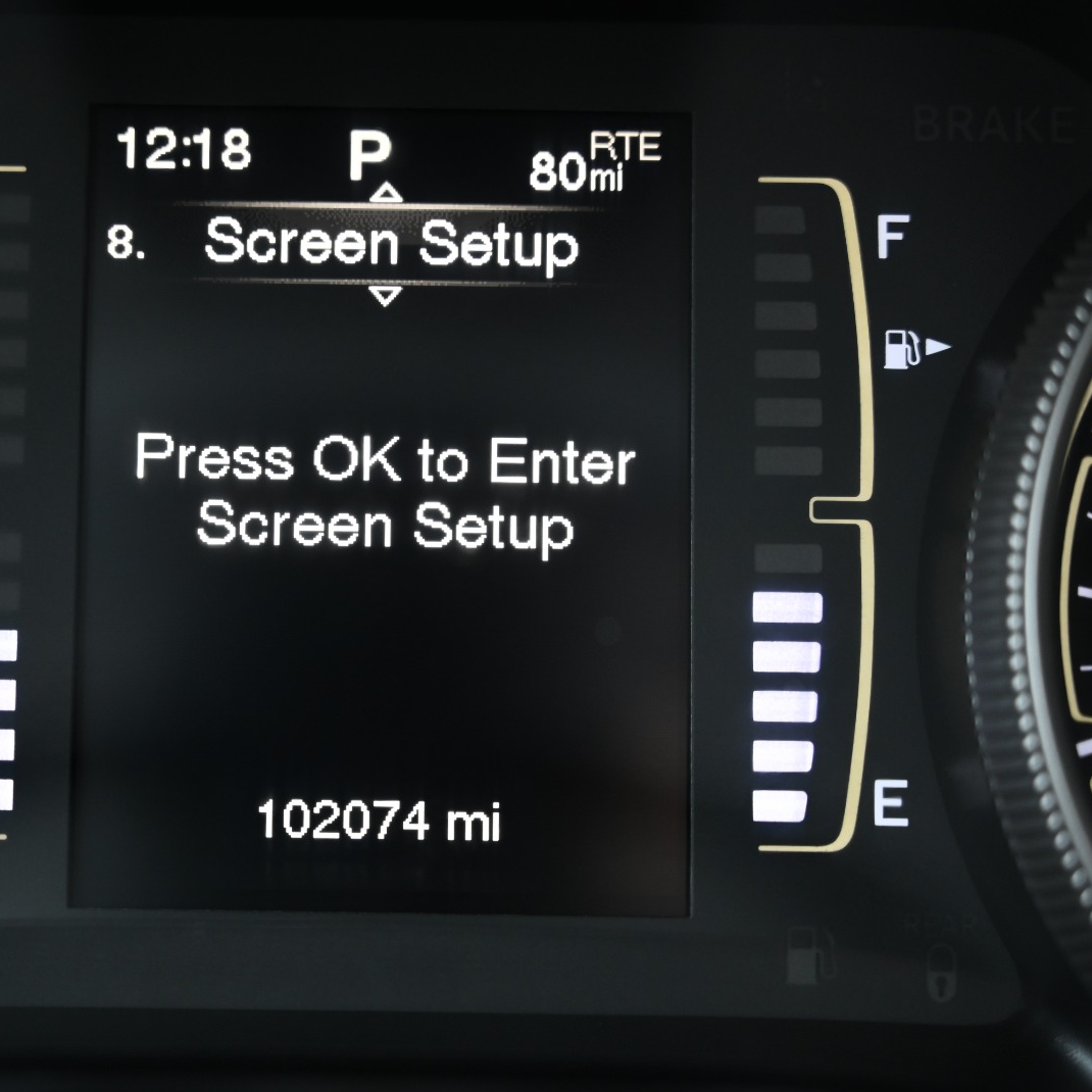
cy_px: 546
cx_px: 384
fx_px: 2391
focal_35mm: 67
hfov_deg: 25.6
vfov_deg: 25.7
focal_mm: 52
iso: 1000
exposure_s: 1/125
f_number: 4
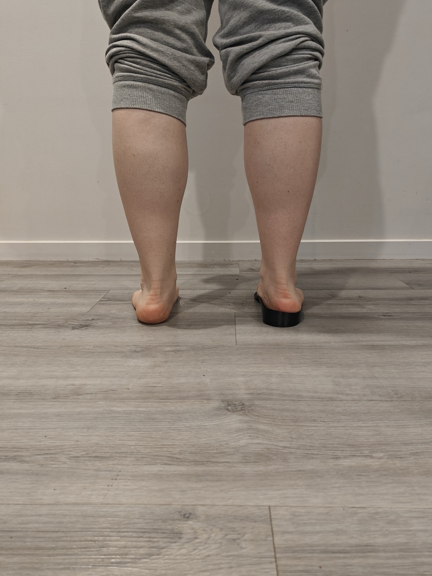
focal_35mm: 25
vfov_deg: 69.4
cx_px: 222
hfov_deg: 54.9
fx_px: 416
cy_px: 288
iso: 640
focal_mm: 5.59
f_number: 1.8
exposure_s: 1/50
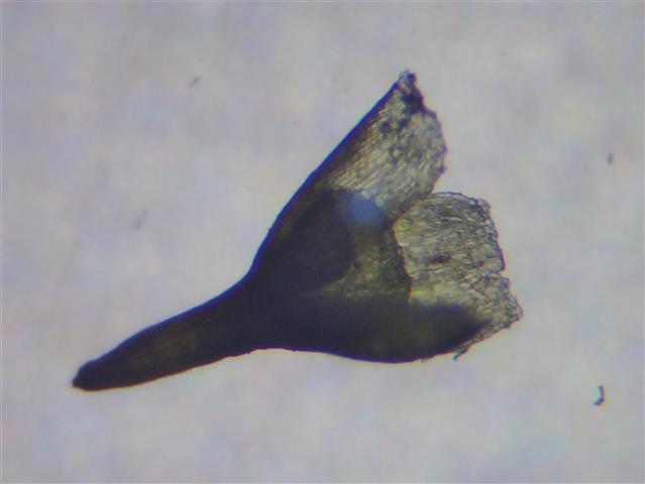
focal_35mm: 91
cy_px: 242
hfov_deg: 21.5
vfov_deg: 16.3
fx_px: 1697
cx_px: 322
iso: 200
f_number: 4.7
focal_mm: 16.48
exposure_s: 1/100
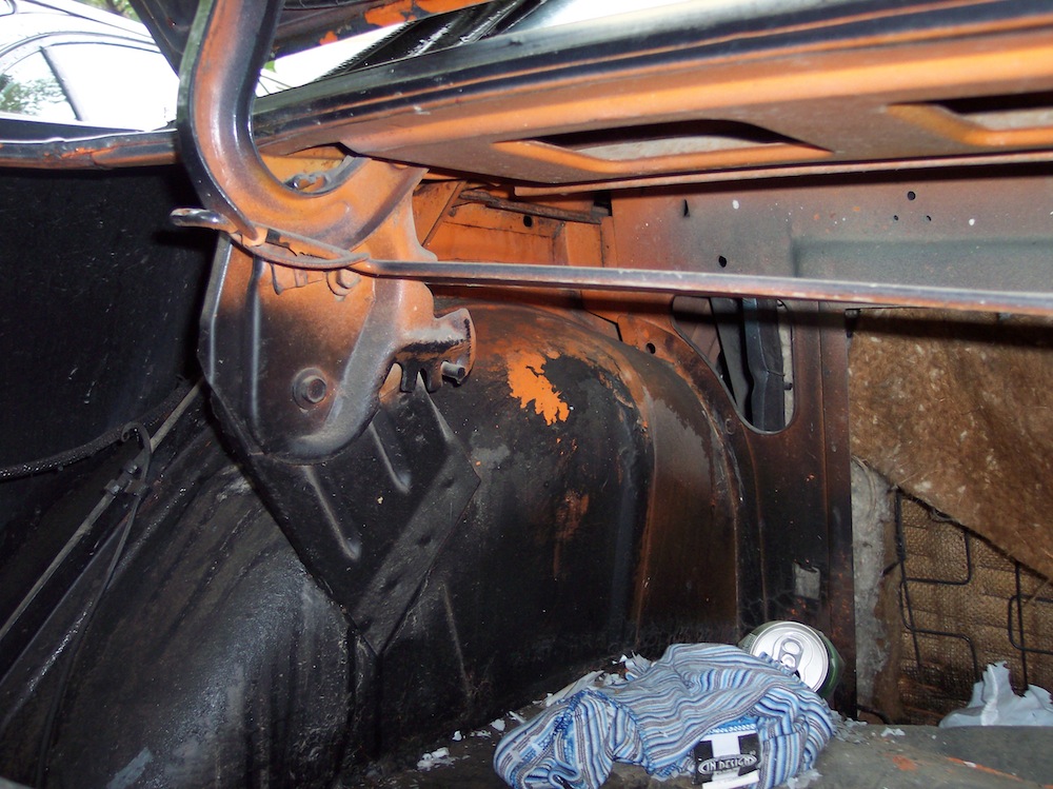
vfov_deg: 37.7
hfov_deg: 49.0
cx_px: 526
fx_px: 1155
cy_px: 394
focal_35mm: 38
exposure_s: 1/30
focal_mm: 8
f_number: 2.8
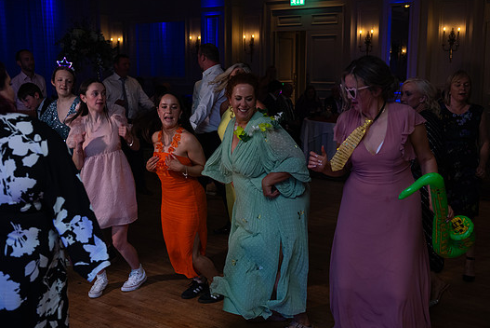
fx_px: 599
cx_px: 239
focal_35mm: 44
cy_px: 151
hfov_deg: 44.5
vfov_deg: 30.5
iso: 640
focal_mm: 40
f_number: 3.5
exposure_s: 1/160
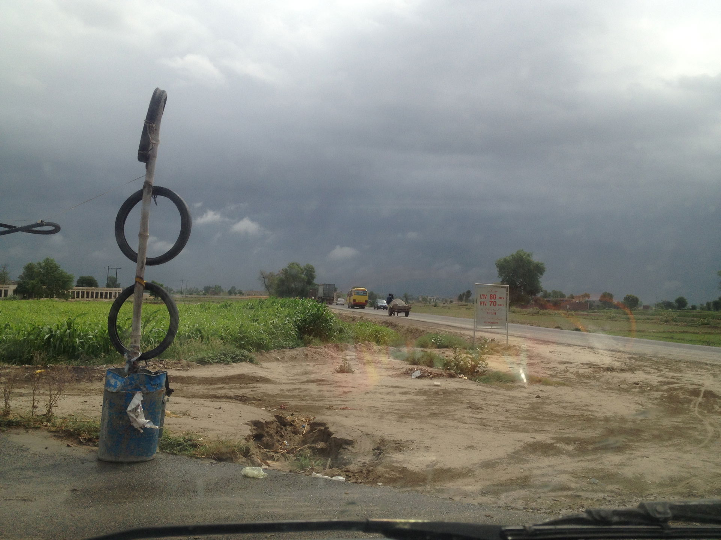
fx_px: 729
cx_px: 360
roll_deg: -2.0
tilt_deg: +2.1
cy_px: 270
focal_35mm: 35
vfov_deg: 40.7
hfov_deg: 52.6
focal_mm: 4.28
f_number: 2.4
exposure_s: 1/2632
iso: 50
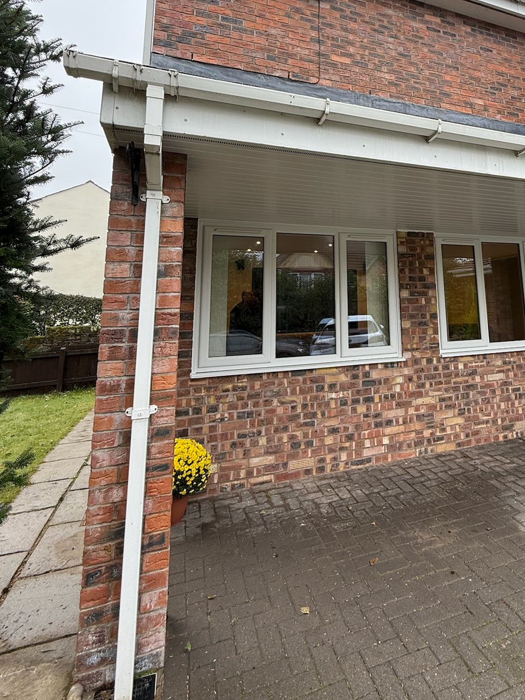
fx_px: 425
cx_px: 357
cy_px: 237
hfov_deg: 61.6
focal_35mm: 21
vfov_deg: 76.7
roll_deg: +1.6
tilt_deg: +11.3
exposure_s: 1/126
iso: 50
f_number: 2.2
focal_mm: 2.22
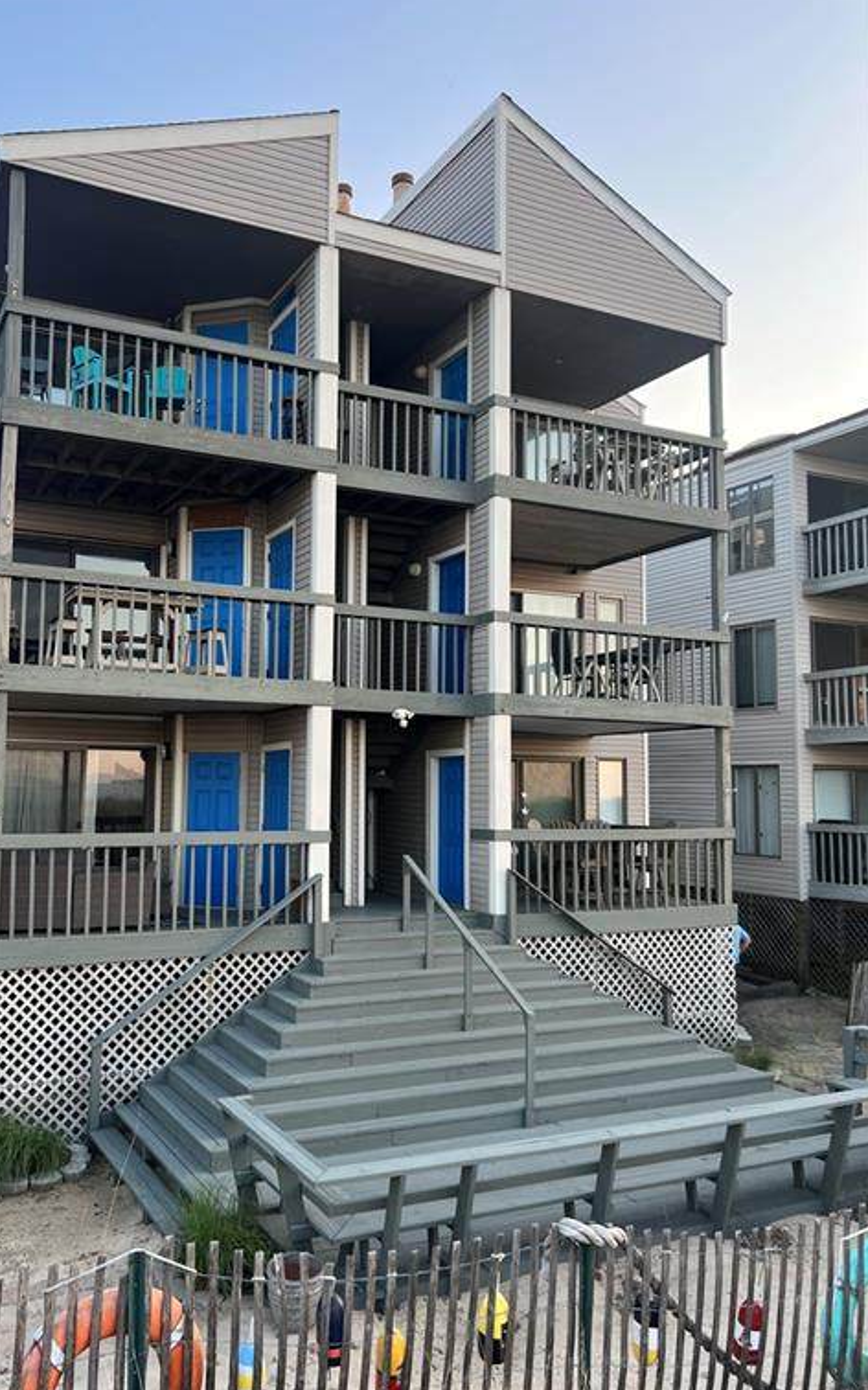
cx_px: 342
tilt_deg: +4.9
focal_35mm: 28
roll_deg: -1.3
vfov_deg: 66.5
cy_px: 691
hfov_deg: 44.3
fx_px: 1061
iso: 50
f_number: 1.5
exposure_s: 1/246
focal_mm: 5.7
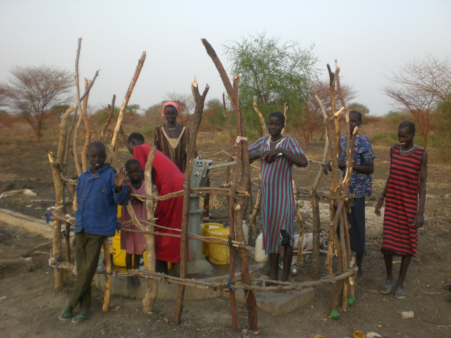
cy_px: 169
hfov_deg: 49.0
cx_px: 226
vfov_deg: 37.7
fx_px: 495
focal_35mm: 38
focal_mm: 6.3
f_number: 3.1
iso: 50
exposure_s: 1/160
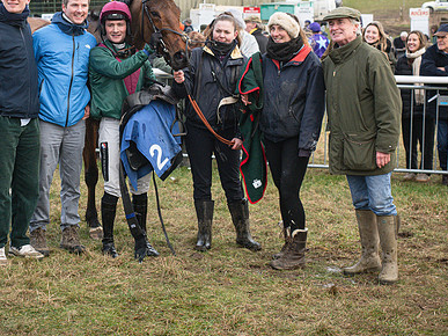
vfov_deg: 17.5
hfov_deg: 23.1
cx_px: 122
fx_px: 1087
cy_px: 96
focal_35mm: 84
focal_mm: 50
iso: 500
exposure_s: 1/950
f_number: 5.6
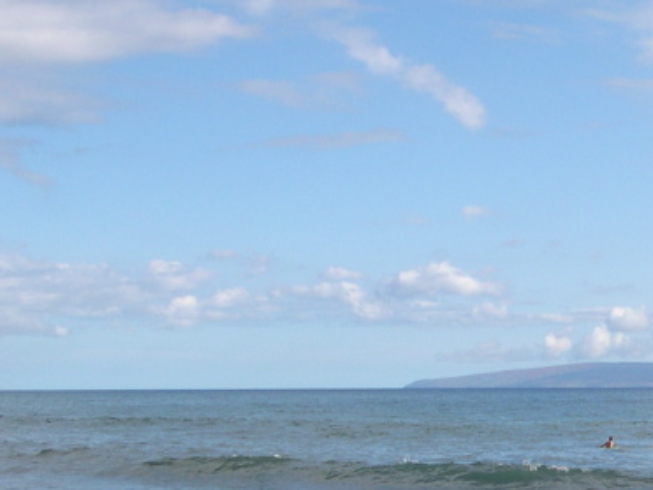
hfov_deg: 22.9
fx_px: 1546
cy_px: 367
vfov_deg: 17.9
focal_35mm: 82
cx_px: 648
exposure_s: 1/209
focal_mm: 8
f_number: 7.6
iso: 100
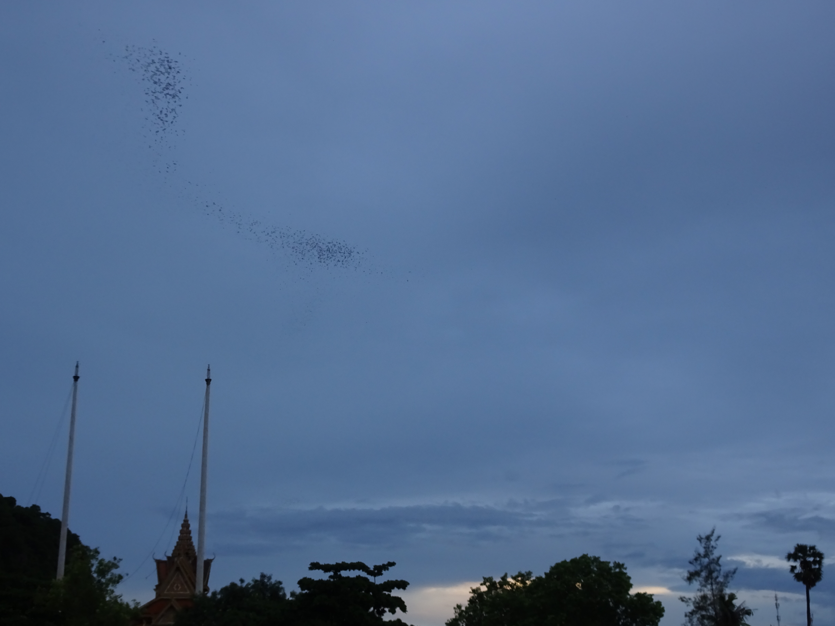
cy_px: 313
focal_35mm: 52
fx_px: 1254
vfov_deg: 28.0
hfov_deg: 36.8
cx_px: 418
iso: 500
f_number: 4.5
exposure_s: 1/60
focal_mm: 8.84
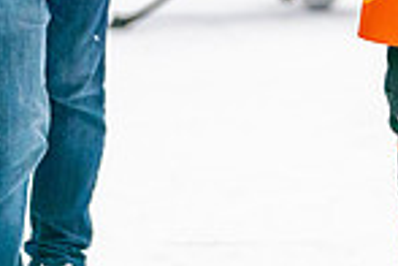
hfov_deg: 4.2
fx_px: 5362
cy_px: -227
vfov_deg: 2.8
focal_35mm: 485
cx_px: 414
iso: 3200
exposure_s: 1/1250
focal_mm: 123
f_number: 2.8
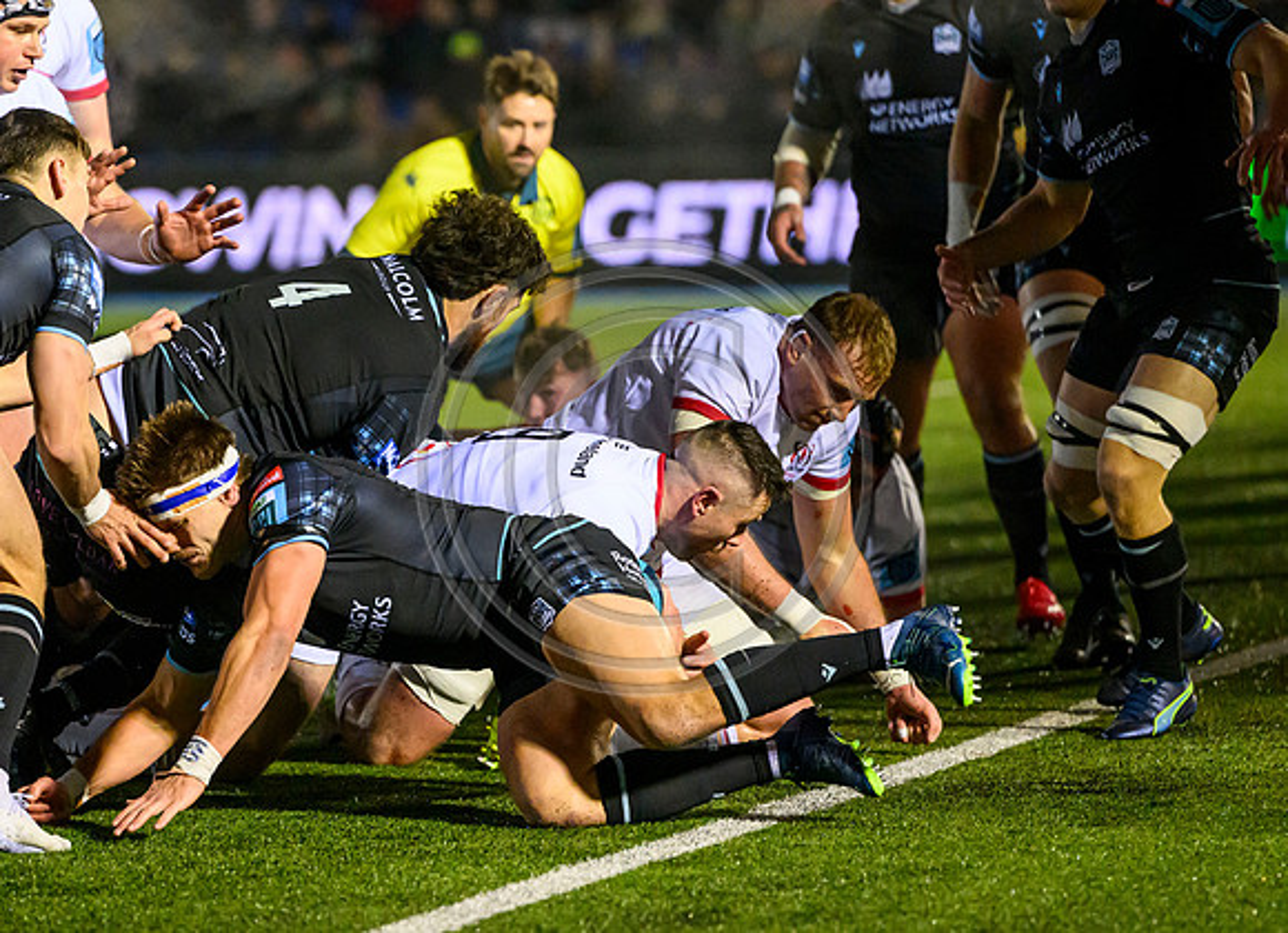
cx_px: 511
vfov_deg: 4.8
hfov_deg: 6.6
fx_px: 11119
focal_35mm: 303
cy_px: 438
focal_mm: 200
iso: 5000
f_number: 3.2
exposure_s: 1/1250
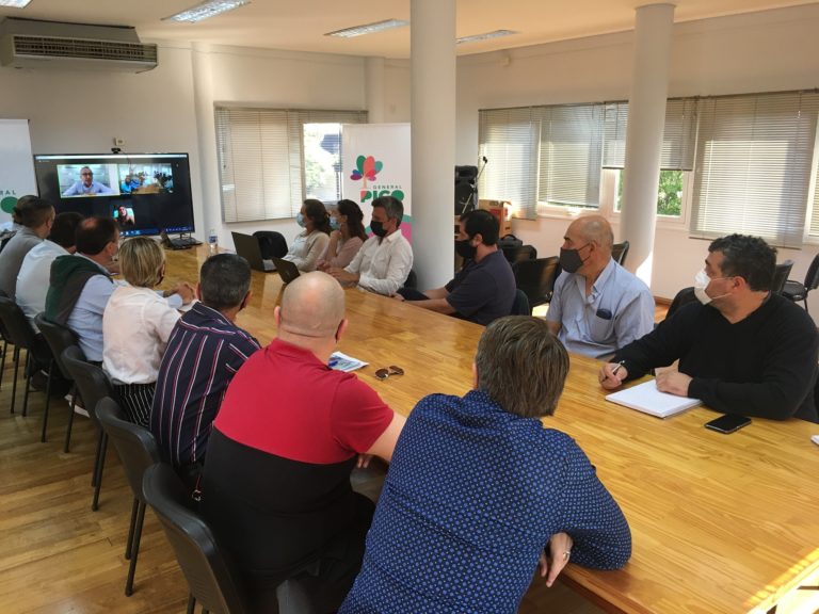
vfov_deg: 48.2
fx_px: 686
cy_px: 307
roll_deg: -0.1
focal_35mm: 29
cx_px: 410
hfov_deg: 61.7
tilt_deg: -12.7
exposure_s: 1/33
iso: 50
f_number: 2.2
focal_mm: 4.15
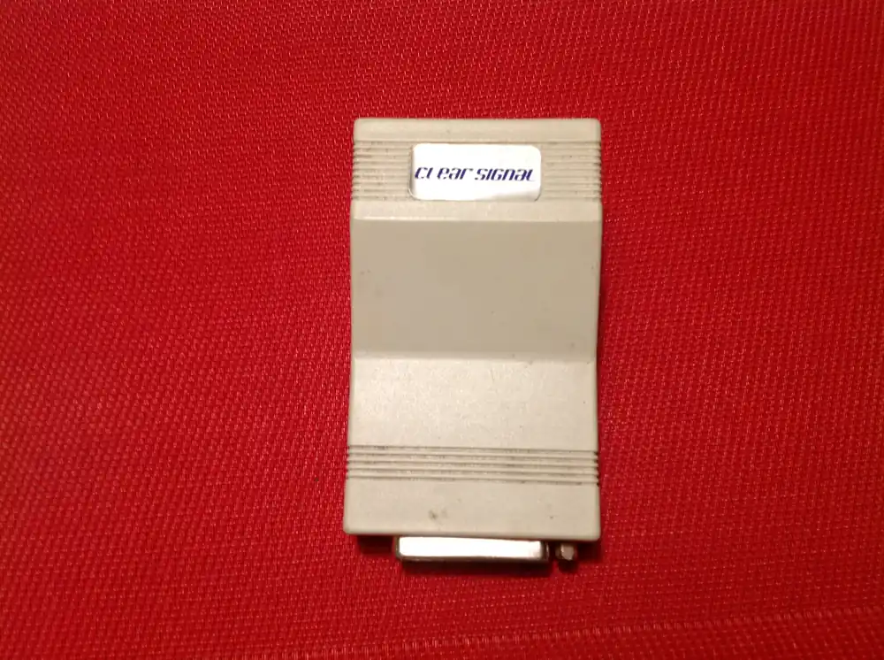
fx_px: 892
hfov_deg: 52.7
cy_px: 330
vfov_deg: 40.6
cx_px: 442
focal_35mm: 35
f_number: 2.4
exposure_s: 1/15
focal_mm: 4.28
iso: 80
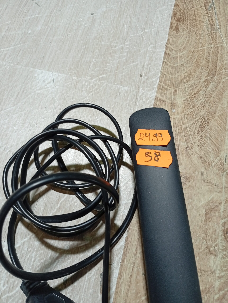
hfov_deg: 51.5
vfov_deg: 65.2
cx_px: 114
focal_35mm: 27
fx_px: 236
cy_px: 152
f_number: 1.8
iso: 138
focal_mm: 3.98
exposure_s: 1/50
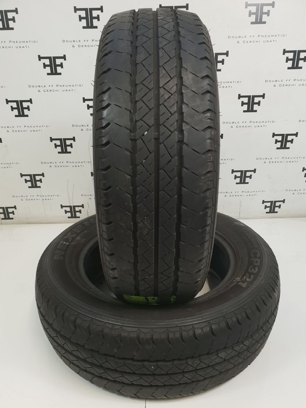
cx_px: 153
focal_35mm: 26
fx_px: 306
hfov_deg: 53.1
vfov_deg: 67.3
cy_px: 204
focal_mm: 4.3
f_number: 2.4
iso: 125
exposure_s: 1/50
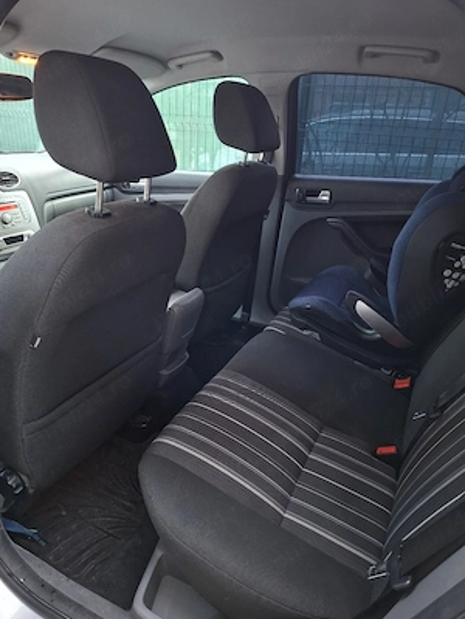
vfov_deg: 73.9
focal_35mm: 23
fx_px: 412
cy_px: 310
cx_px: 232
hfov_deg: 58.9
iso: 640
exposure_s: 1/25
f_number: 1.8
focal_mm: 5.54
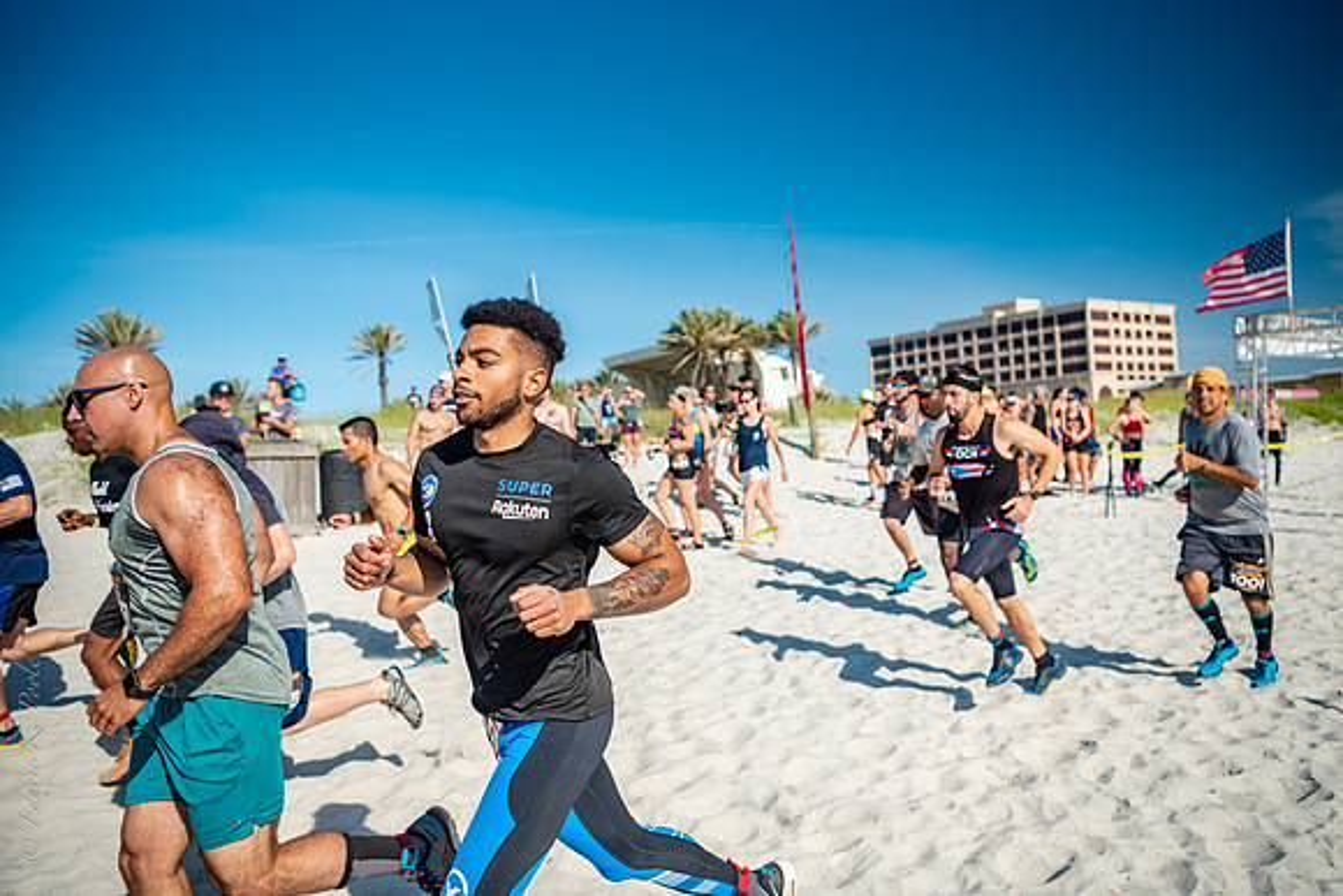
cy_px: 430
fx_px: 1047
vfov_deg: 46.3
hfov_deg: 65.3
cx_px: 698
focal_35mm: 28
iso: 400
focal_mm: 27
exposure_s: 1/4000
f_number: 2.8
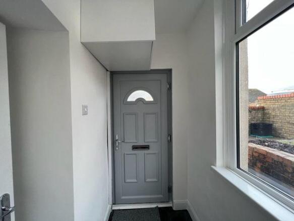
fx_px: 110
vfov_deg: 89.9
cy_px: 110
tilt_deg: -1.5
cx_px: 147
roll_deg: +0.7
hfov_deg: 106.2
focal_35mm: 13
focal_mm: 1.57
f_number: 1.8
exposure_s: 1/122
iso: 100
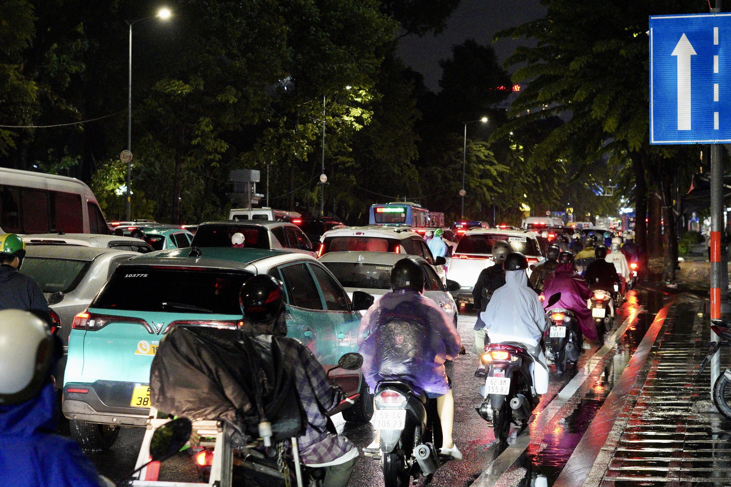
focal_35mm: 75
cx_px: 366
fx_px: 1523
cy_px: 244
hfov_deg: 27.0
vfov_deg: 18.2
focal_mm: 50
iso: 12800
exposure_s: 1/200
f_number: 4
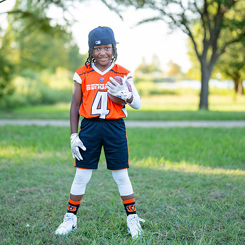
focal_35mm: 75
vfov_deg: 23.1
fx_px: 601
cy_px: 116
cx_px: 108
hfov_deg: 23.0
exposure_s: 1/800
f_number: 1.2
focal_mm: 50
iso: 100
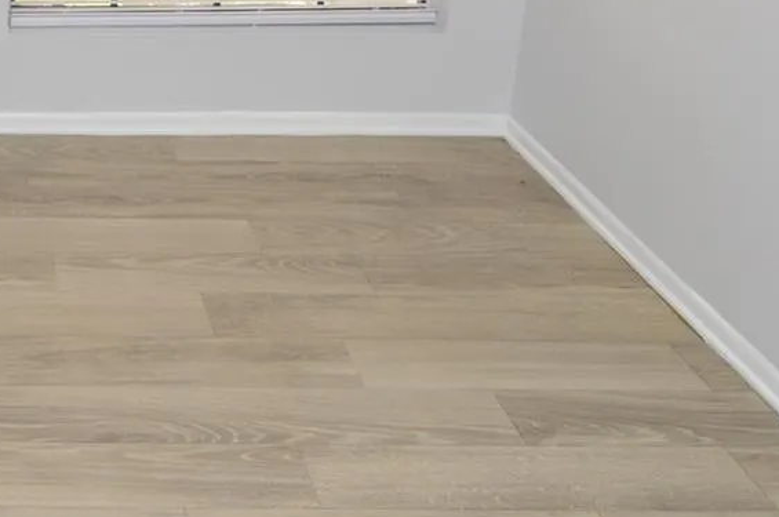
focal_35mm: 51
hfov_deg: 33.4
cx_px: -98
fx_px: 1102
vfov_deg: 24.3
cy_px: -77
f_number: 4
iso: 450
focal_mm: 12
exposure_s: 1/60
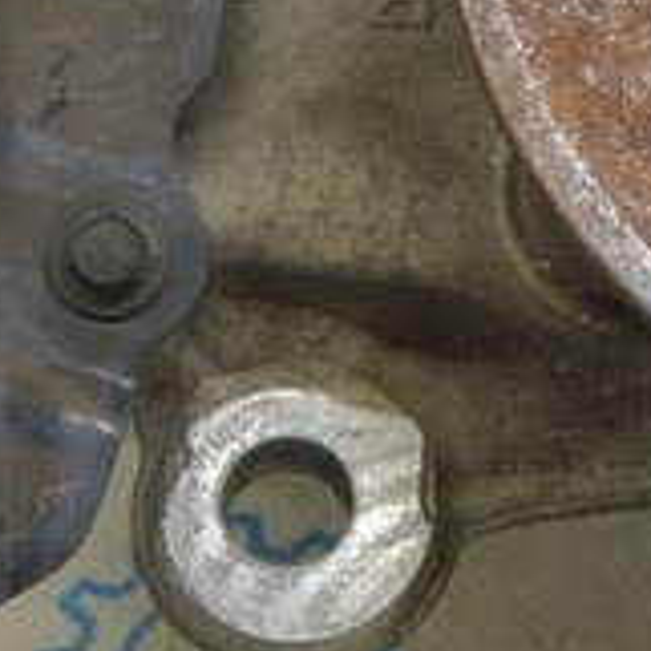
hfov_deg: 7.7
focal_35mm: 227
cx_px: 744
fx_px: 4830
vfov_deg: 7.7
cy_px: -67
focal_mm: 28
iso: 400
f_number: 5.6
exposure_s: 1/20
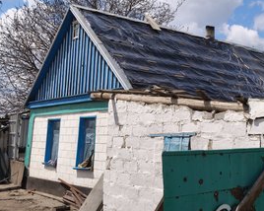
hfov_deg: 34.2
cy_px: 67
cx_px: 188
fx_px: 422
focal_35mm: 54
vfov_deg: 27.9
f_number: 1.7
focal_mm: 5.35
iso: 80
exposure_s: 1/3648
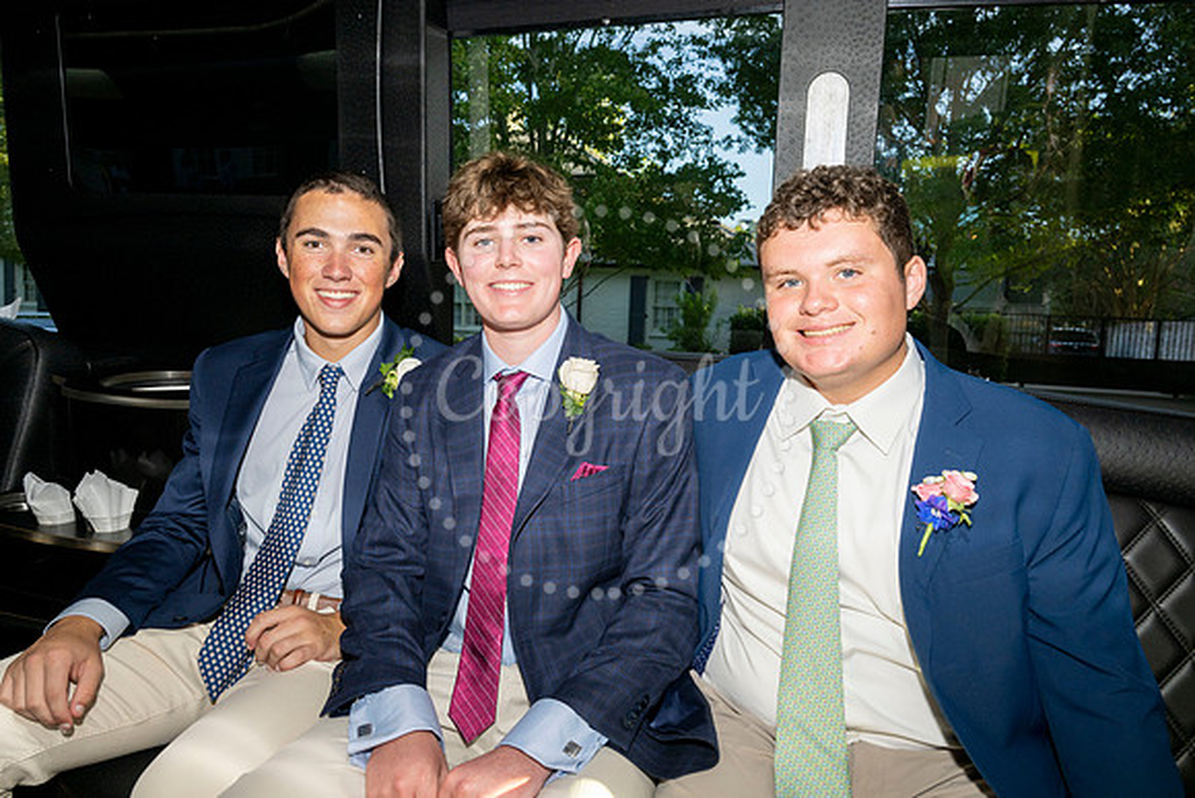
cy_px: 399
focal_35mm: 26
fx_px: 880
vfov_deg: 48.8
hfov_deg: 68.4
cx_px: 598
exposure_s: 1/100
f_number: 7.1
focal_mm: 26.5
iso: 400
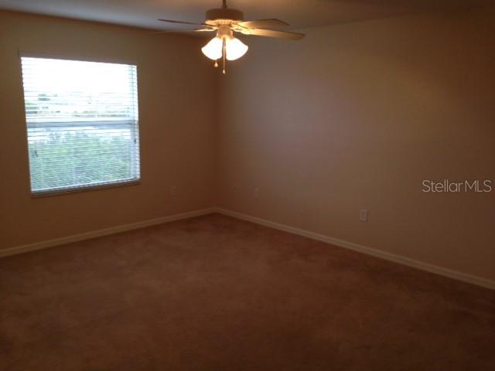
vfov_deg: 42.9
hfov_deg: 55.4
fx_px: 472
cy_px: 186
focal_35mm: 33
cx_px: 248
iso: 50
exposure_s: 1/24
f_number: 2.4
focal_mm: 4.12
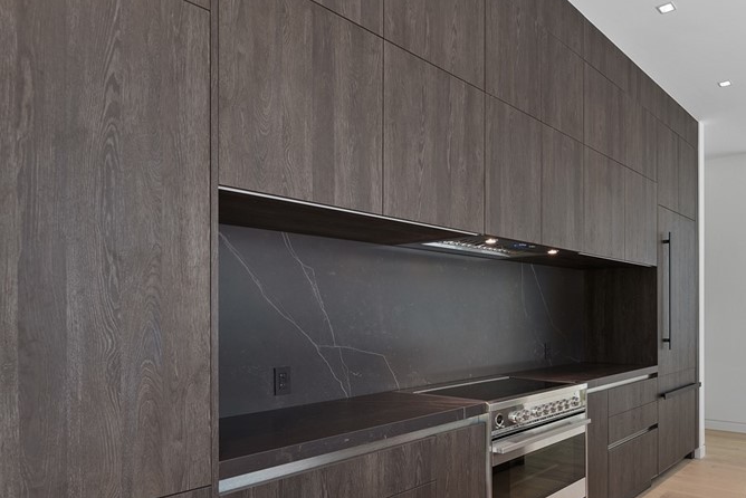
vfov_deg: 47.9
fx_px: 556
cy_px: 305
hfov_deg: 65.4
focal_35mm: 27
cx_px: 515
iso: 100
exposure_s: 1/2.5
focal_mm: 16.5
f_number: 9
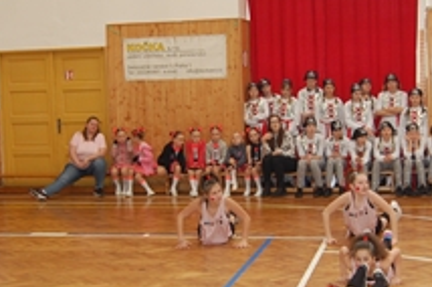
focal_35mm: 70
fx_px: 839
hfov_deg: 28.9
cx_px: 210
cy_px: 160
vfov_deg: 19.4
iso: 400
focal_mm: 20
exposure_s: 1/60
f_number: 3.8
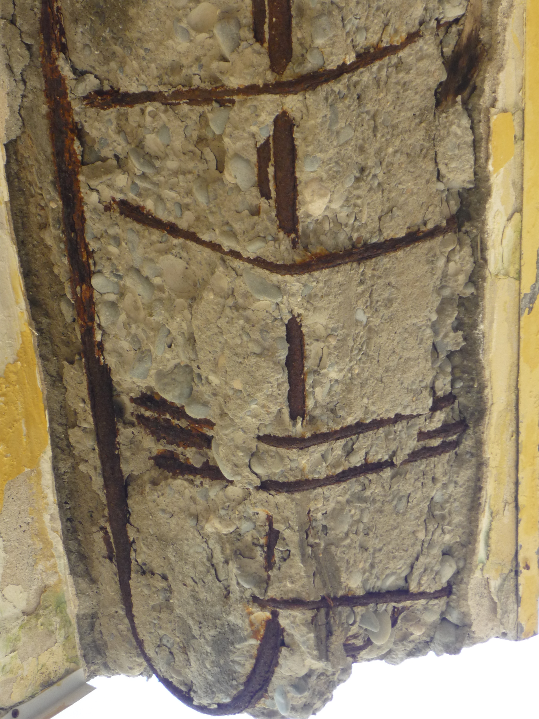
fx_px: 1827
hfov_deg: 16.8
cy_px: 360
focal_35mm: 88
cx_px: 270
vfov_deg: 22.3
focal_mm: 14.6
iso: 160
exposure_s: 1/100
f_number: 4.6
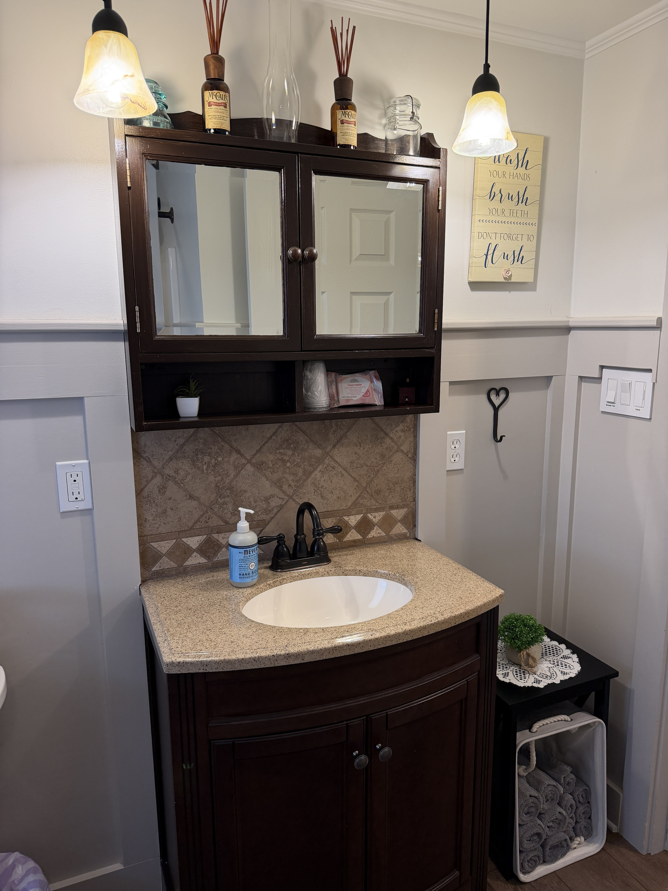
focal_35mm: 24
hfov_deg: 56.8
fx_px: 618
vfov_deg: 71.6
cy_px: 446
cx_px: 334
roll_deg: +0.1
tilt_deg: -10.7
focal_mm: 6.76
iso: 200
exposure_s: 1/120
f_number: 1.78
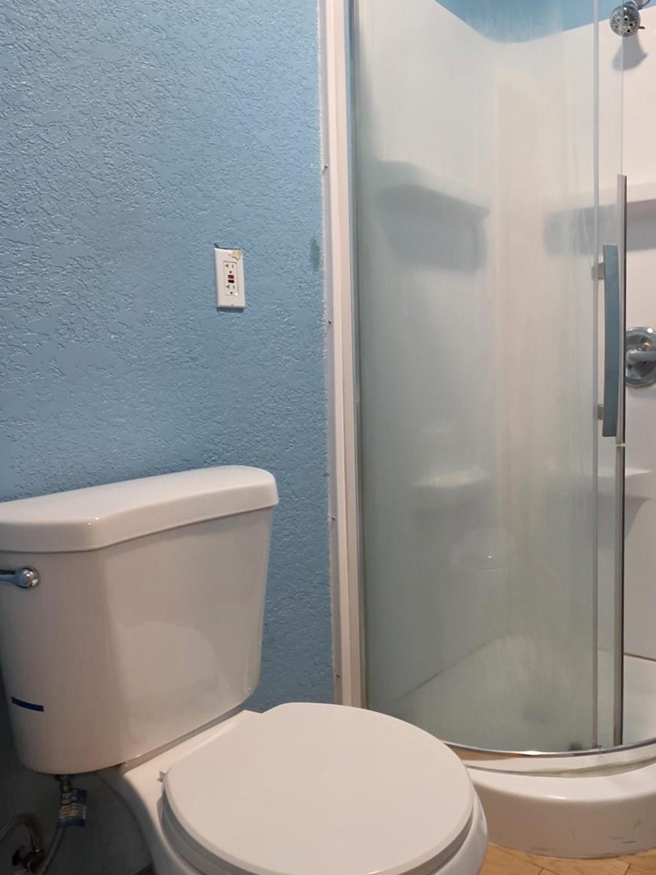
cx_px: 459
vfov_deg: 67.2
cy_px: 403
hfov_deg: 51.6
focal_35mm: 26
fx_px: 657
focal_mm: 2.2
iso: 500
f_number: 1.9
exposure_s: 1/60
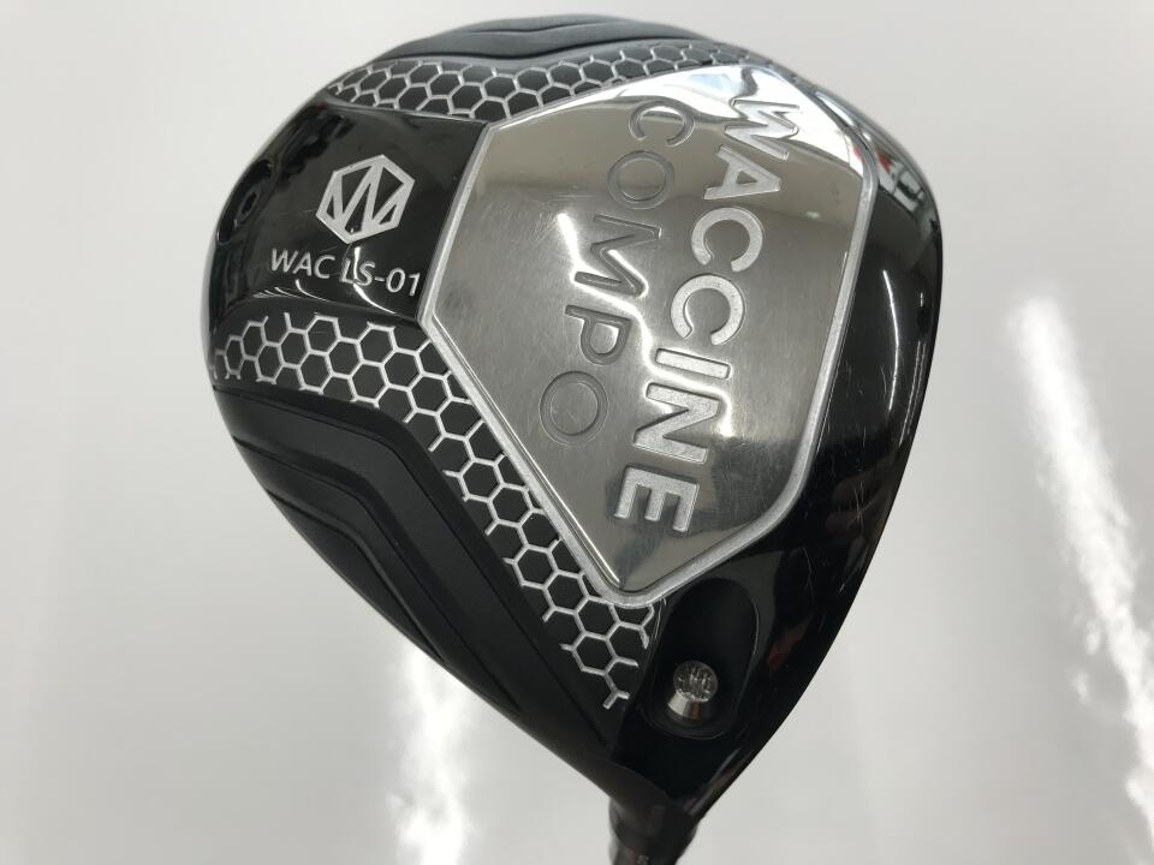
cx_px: 577
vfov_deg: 49.7
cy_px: 432
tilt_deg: -65.7
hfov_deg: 63.4
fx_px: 933
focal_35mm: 28
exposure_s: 1/120
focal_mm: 3.99
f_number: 1.8
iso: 40
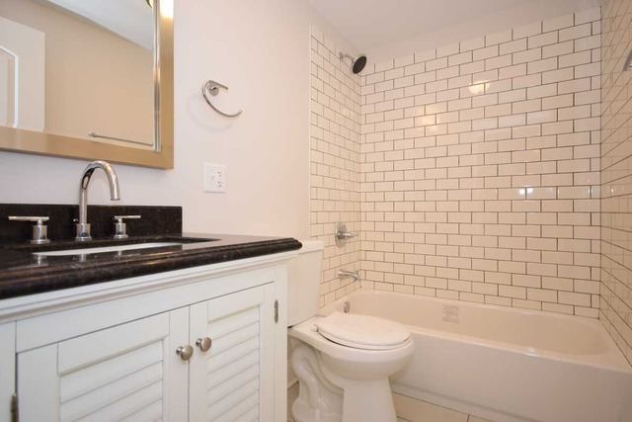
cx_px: 316
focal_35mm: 20
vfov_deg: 63.2
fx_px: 342
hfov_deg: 85.4
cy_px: 211
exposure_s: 1/60
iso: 500
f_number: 6.3
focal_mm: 13
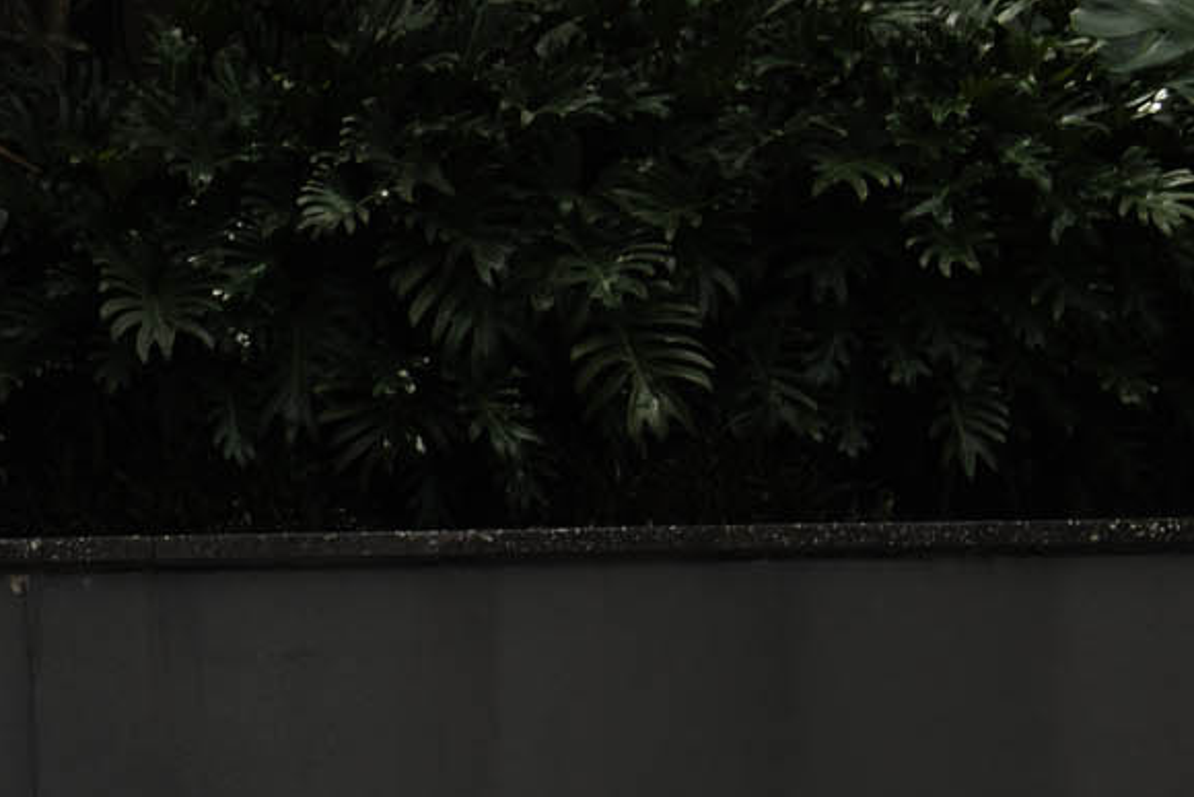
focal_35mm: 257
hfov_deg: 7.4
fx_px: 8525
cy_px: 179
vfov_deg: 5.3
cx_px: -1842
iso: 200
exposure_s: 1/250
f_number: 5
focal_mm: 46
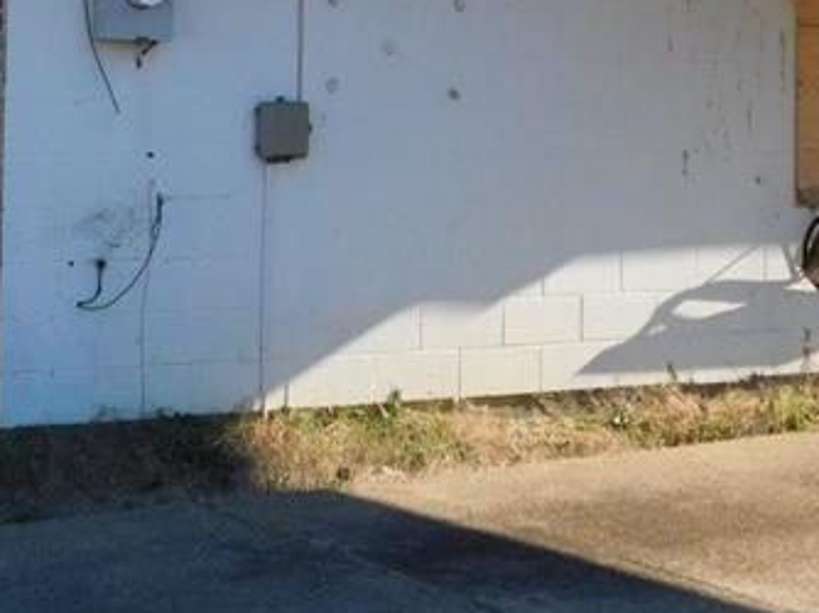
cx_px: 309
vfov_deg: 15.7
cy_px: -27
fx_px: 2175
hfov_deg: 21.3
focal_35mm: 92
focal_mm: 5.3
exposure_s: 1/800
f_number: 3.2
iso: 125
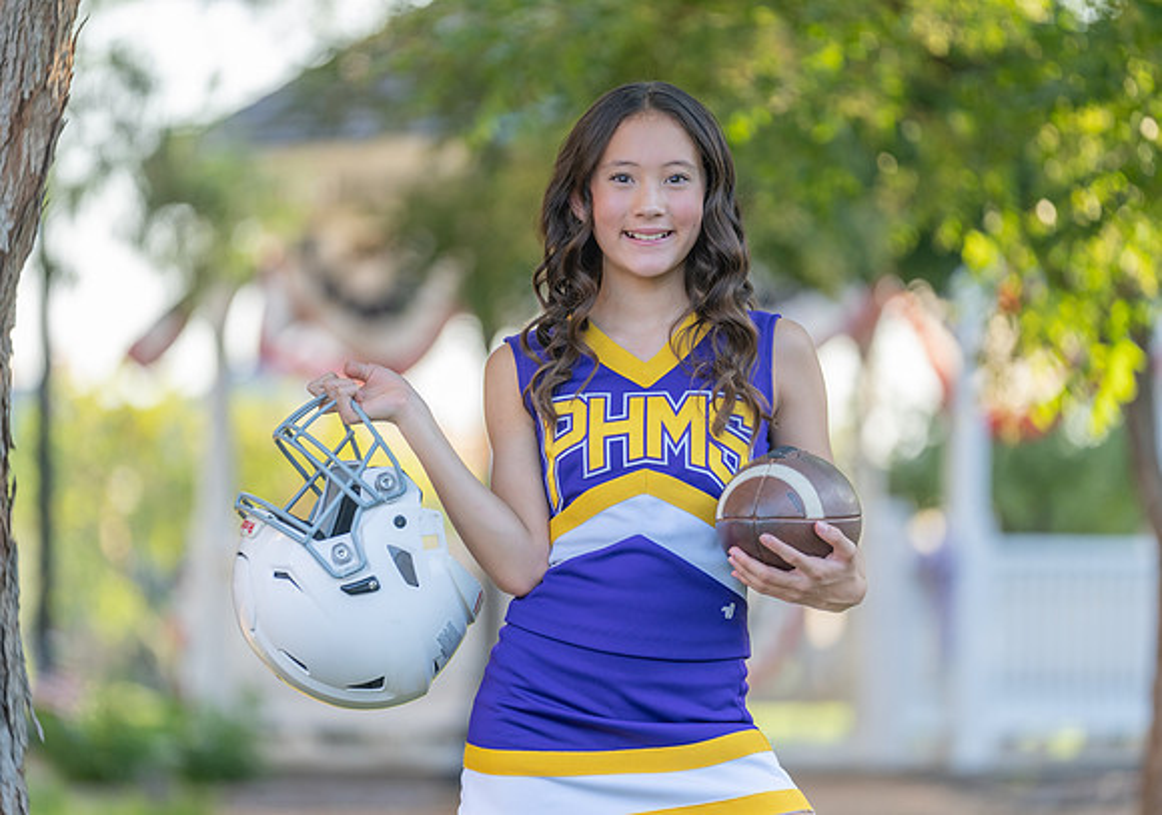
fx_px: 6232
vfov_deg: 7.5
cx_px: 543
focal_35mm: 190
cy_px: 411
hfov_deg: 10.7
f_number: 2.8
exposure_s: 1/320
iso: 200
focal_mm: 171
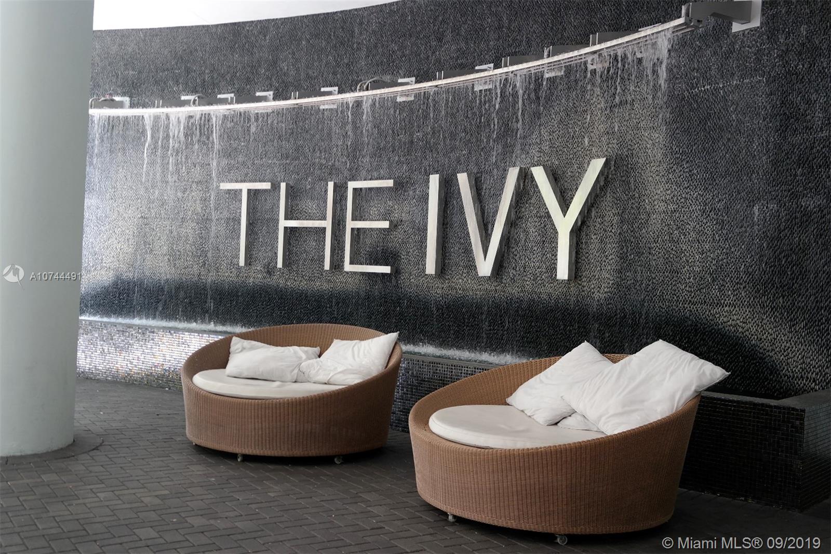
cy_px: 277
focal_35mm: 40
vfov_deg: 33.4
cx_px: 416
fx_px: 923
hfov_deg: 48.5
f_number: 4
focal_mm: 26
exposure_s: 1/50
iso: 200
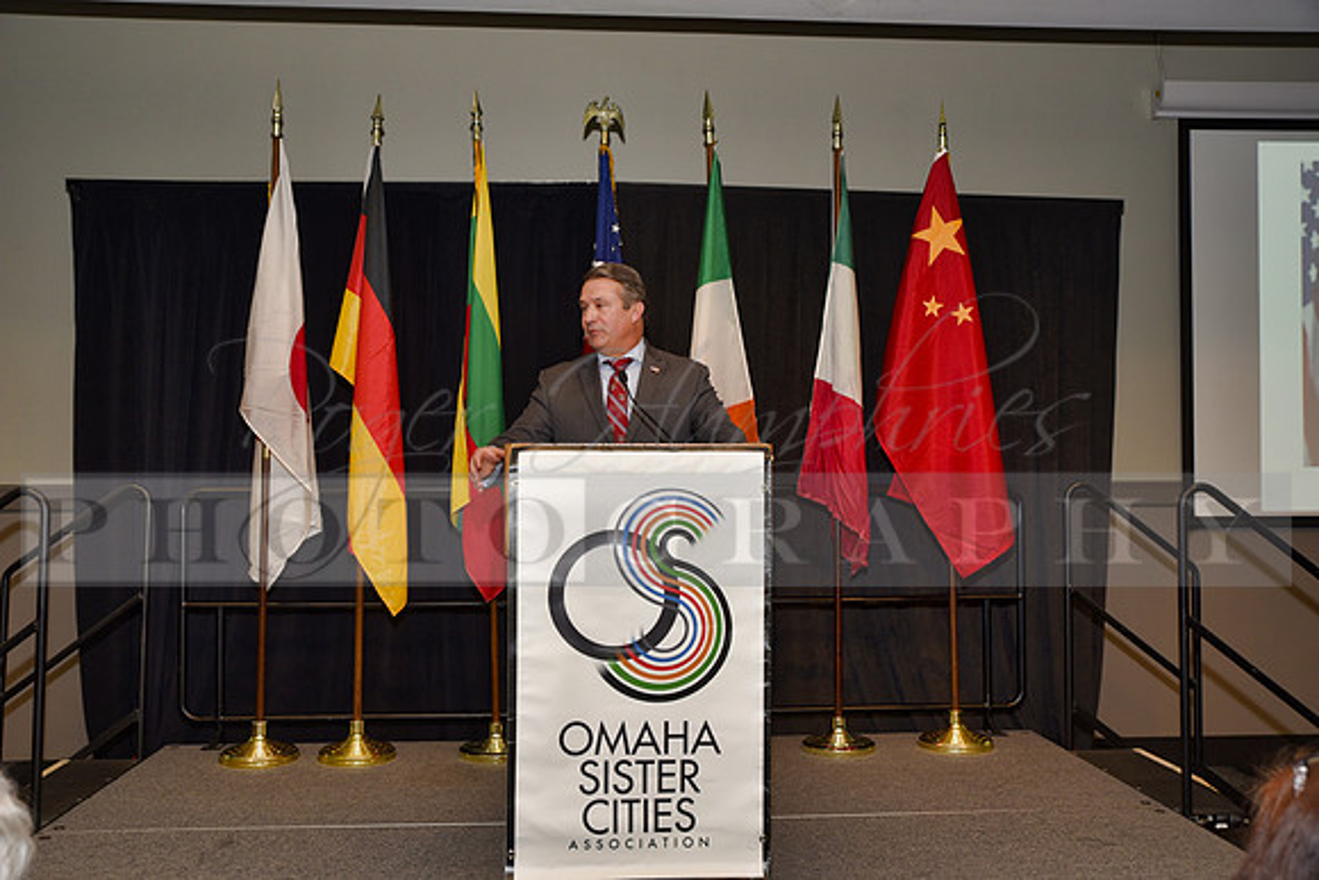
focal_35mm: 35
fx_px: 1283
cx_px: 660
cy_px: 440
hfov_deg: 54.4
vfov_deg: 37.9
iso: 200
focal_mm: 35
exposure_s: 1/60
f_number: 5
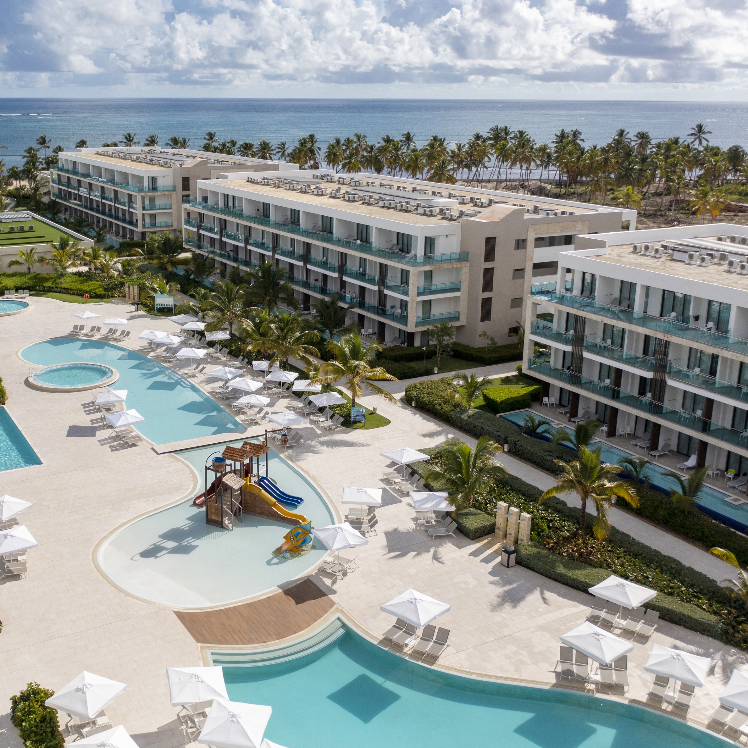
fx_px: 880
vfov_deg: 46.0
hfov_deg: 45.3
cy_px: 373
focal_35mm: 36
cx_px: 247
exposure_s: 1/320
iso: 100
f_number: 2.8
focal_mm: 10.26
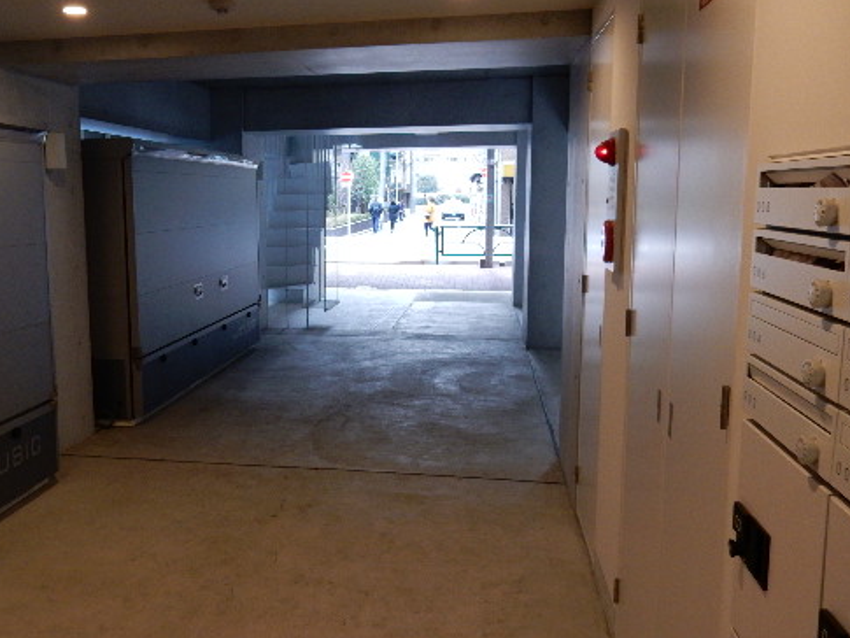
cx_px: 308
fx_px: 811
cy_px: 303
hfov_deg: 54.6
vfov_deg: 43.0
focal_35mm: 33
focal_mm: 4.5
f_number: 3.7
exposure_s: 1/30
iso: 280
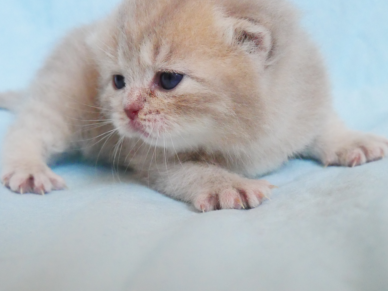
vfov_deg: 24.8
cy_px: 130
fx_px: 661
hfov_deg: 32.7
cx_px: 195
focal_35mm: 59
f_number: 7.1
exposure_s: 1/250
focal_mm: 22
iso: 3200
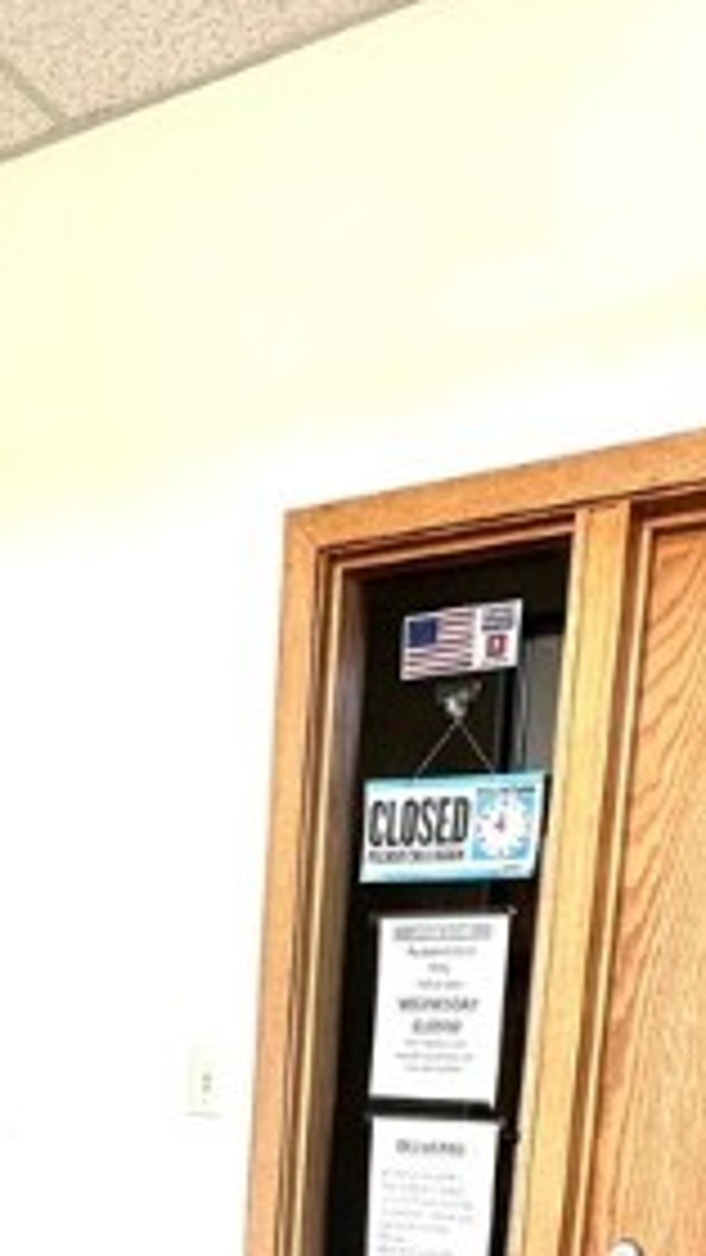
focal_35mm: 42
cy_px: 1355
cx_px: 238
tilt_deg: -10.4
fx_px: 1397
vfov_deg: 40.0
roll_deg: -4.3
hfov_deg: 28.2
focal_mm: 2.22
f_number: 2.2
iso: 160
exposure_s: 1/120
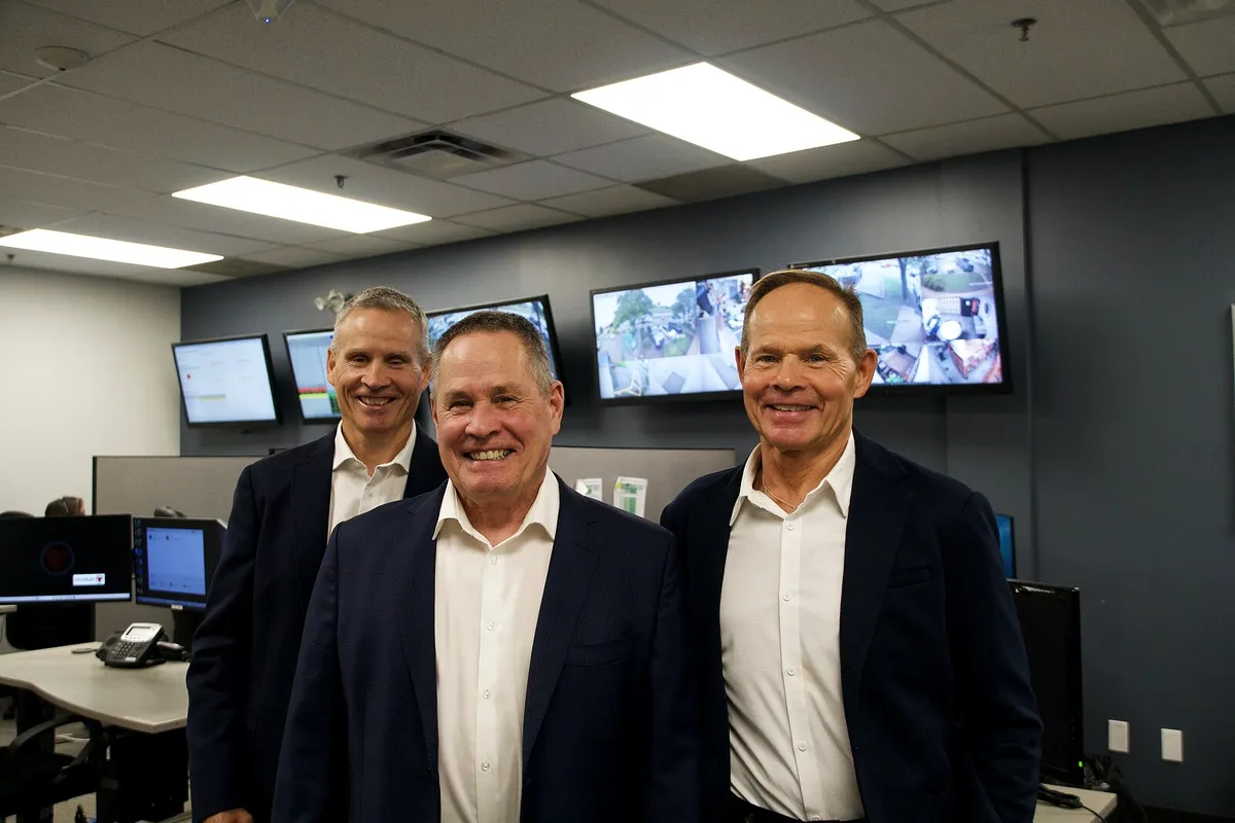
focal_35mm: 34
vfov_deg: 38.4
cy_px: 412
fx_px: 1183
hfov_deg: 55.1
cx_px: 618
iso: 2000
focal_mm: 23
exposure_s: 1/160
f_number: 4
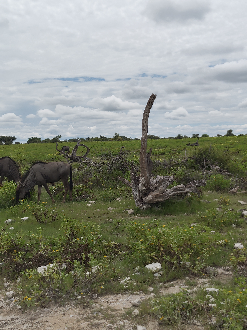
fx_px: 476
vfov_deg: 38.2
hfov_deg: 29.1
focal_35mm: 50
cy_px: 165
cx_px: 124
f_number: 1.88
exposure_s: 1/1672
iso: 50
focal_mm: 5.56
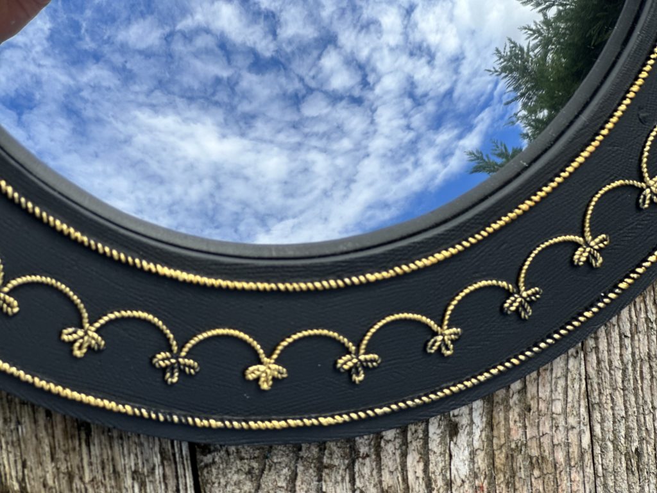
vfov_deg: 19.1
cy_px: 246
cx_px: 328
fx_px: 1461
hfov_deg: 25.3
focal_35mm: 77
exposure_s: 1/415
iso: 32
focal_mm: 9
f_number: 2.8
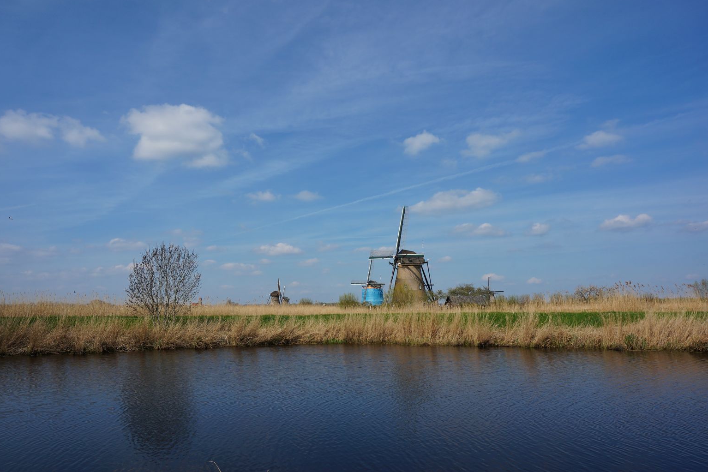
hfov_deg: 71.5
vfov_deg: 51.3
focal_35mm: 25
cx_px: 352
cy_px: 235
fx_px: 492
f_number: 8
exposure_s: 1/500
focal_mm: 16
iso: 100
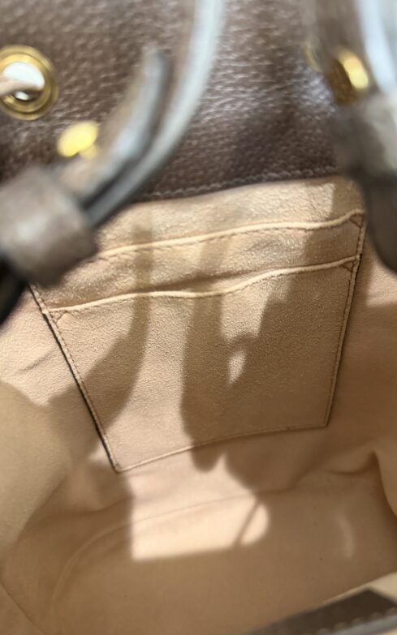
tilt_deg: -50.4
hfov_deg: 47.6
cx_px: 205
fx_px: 450
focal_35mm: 26
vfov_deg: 70.4
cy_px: 319
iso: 800
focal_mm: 6.76
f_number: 1.78
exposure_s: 1/60
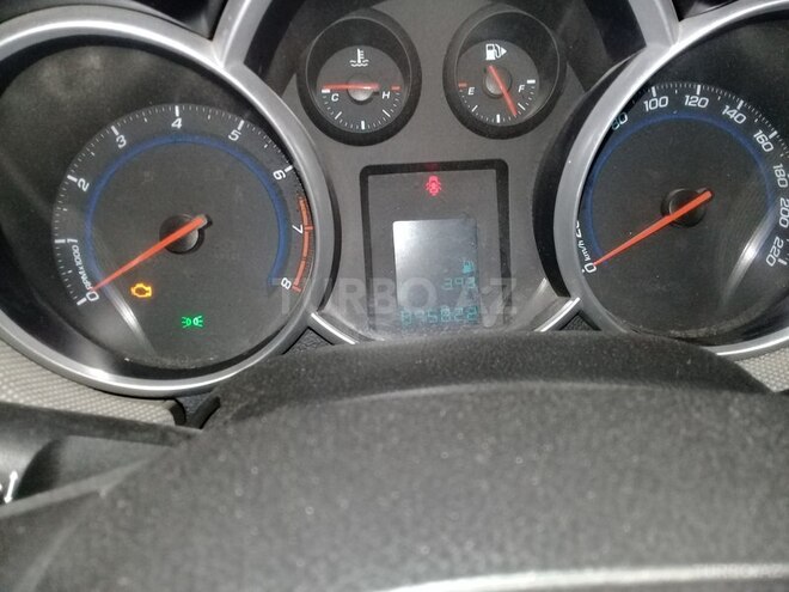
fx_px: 707
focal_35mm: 31
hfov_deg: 58.4
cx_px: 394
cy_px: 296
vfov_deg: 45.4
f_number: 2.2
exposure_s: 1/33
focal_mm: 3.3
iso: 125
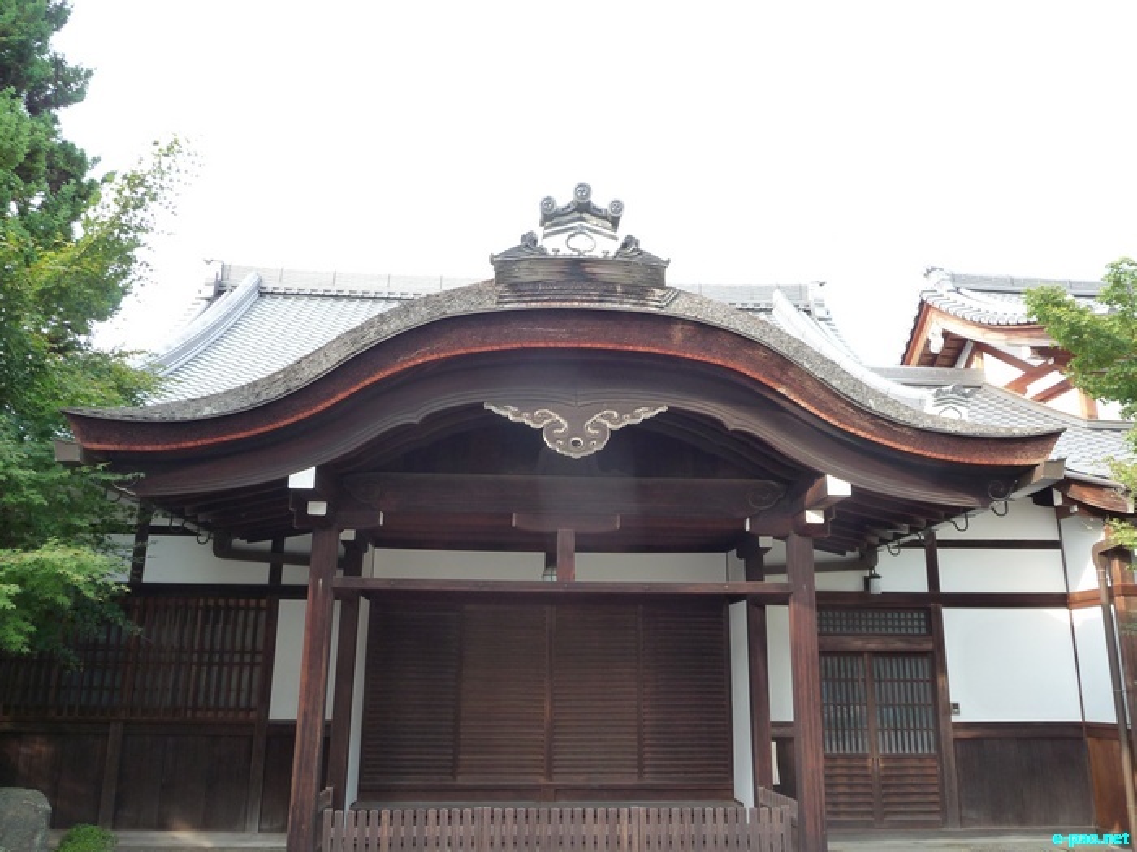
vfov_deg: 49.7
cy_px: 426
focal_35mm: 28
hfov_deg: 63.4
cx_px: 568
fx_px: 920
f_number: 3.3
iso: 160
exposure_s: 1/100
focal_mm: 4.7
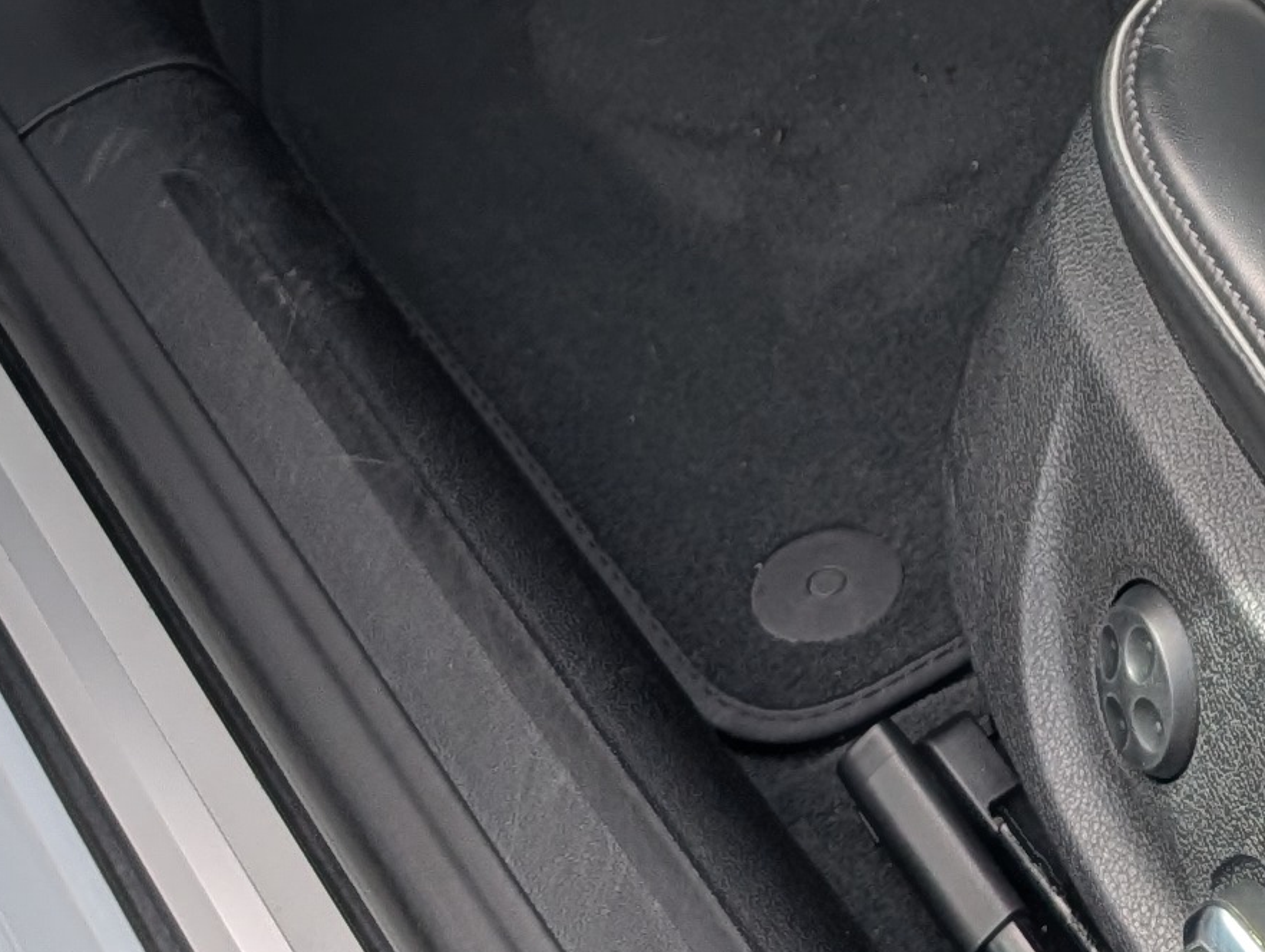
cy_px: -1217
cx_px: 1783
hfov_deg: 16.4
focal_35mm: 111
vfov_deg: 11.4
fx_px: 4062
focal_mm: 6.9
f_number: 1.68
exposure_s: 1/652
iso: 19
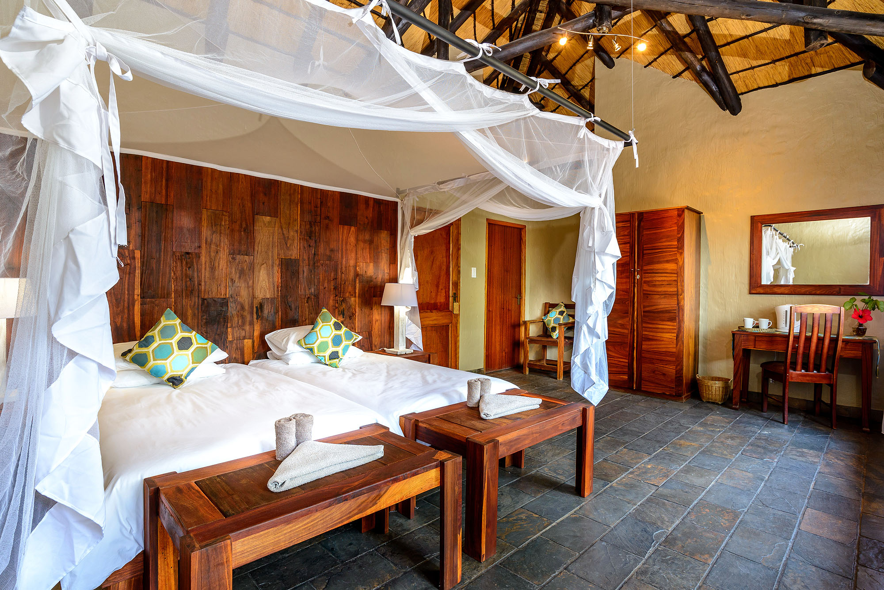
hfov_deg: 90.0
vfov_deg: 67.4
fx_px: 442
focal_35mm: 18
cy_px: 295
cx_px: 442
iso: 250
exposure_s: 1/6
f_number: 8
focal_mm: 18
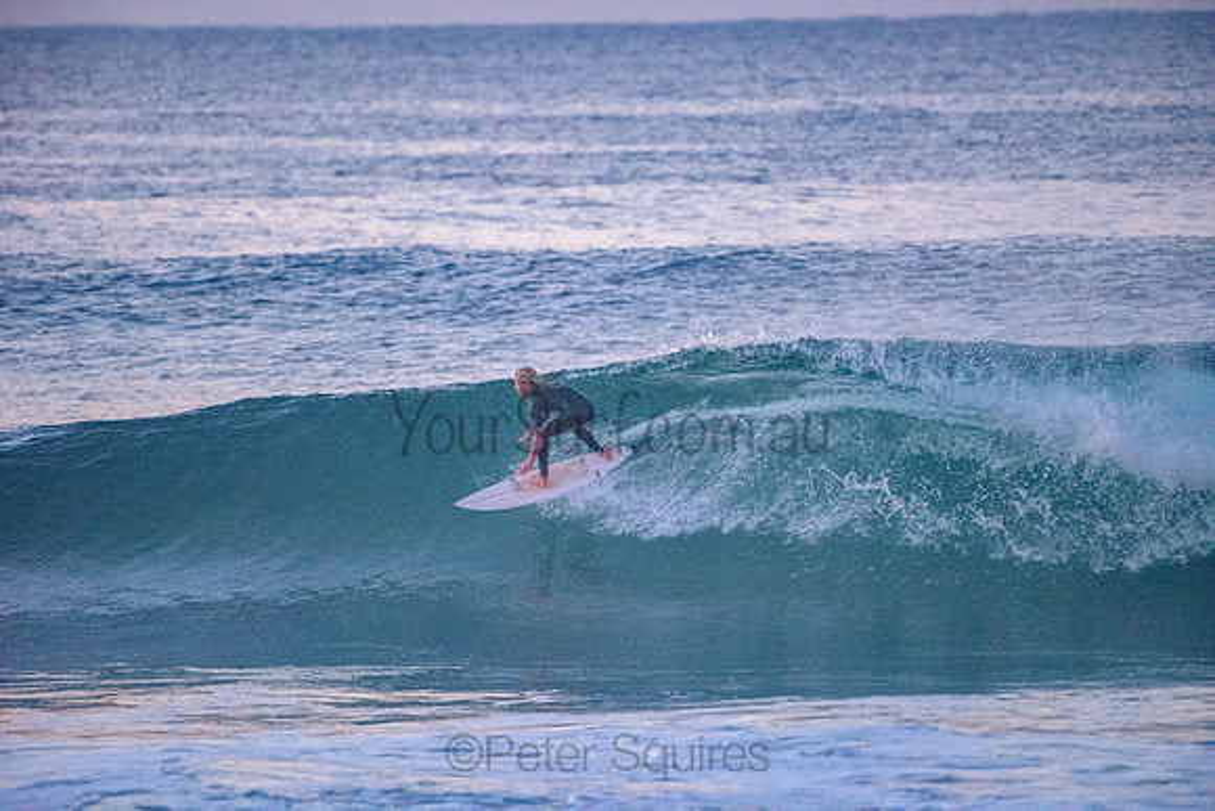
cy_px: 406
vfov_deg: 2.8
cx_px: 608
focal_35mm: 500
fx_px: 16878
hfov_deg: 4.1
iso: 9000
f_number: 5.6
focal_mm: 500
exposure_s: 1/500
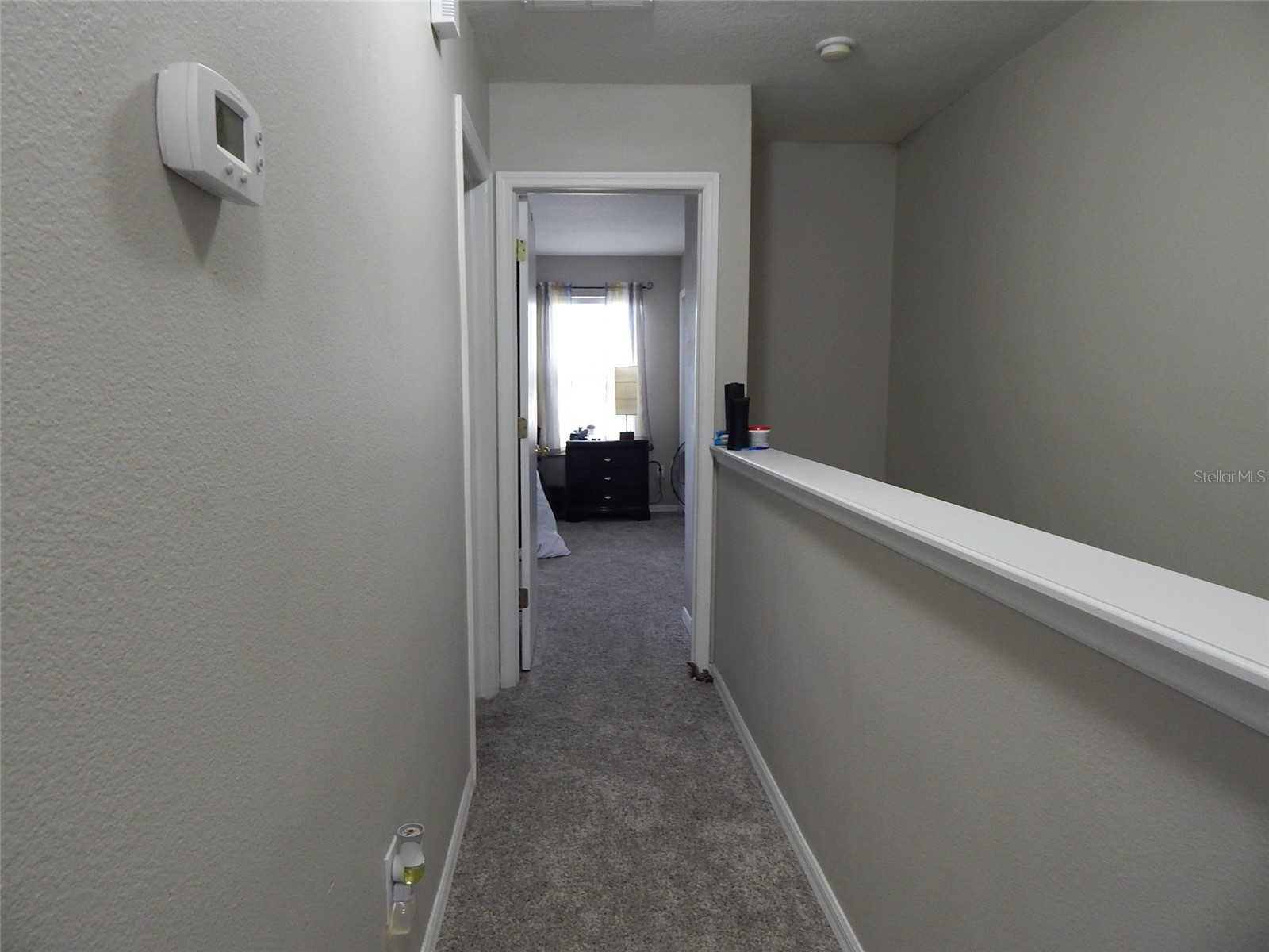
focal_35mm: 23
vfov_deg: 58.9
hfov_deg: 73.9
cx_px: 634
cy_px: 476
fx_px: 843
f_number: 3
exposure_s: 1/30
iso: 320
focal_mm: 4
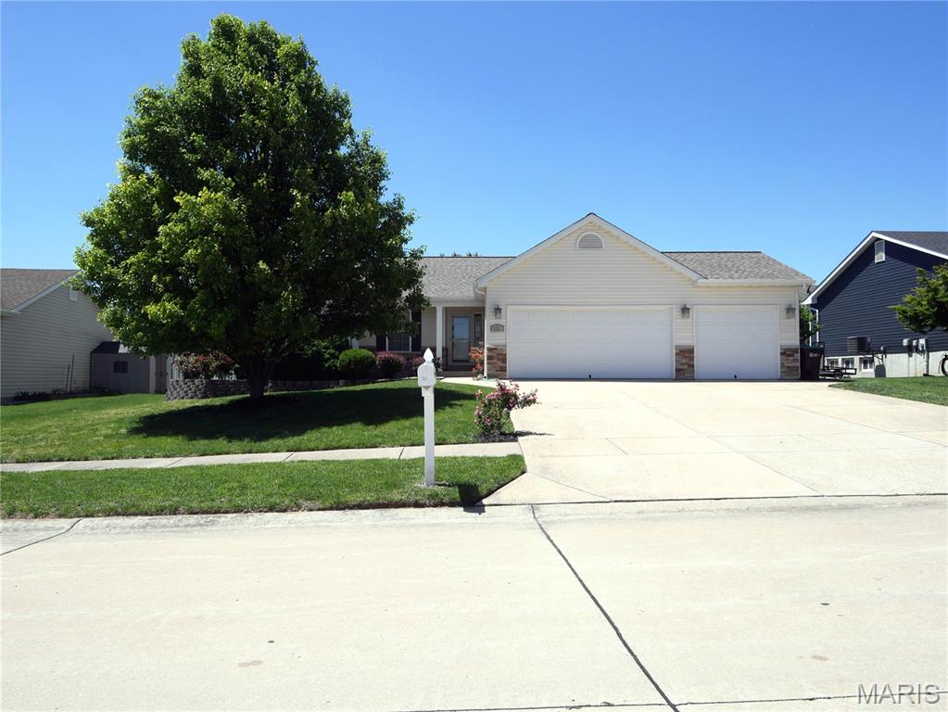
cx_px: 474
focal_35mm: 18
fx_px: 493
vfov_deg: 71.6
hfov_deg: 87.7
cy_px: 356
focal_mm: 9
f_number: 11
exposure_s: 1/800
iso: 800
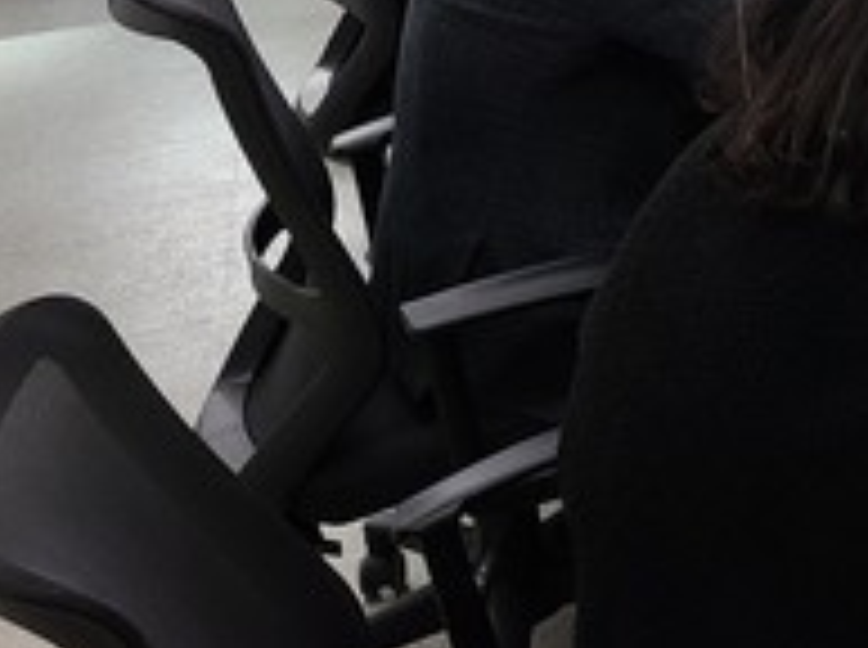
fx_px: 2027
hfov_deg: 20.9
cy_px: -117
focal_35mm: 81
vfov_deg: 17.4
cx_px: 1259
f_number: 1.8
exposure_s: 1/119
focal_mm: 5.4
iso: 50
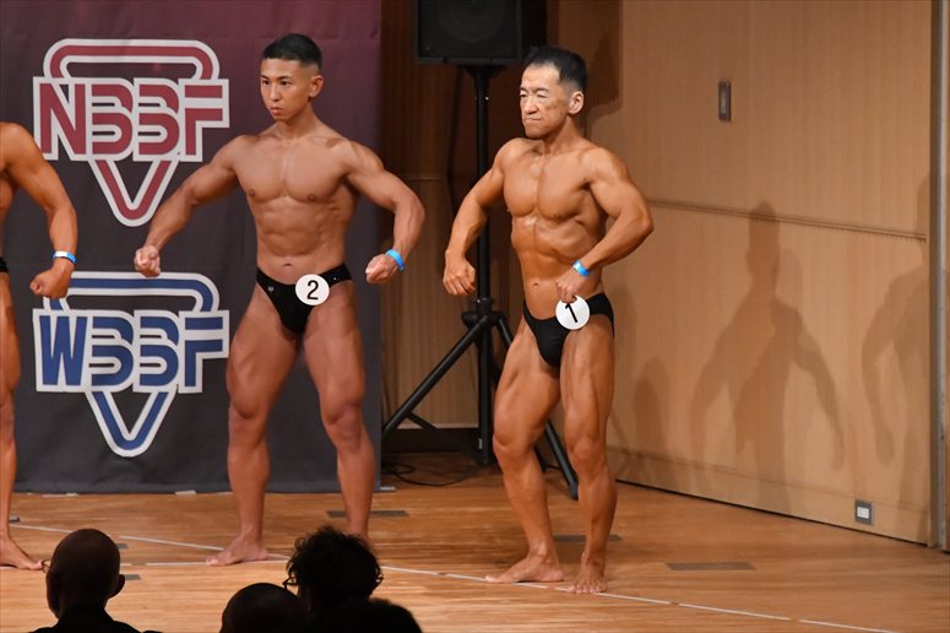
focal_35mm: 300
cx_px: 475
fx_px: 7913
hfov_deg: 6.9
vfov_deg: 4.6
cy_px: 316
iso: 9000
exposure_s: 1/400
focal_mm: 200
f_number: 5.6
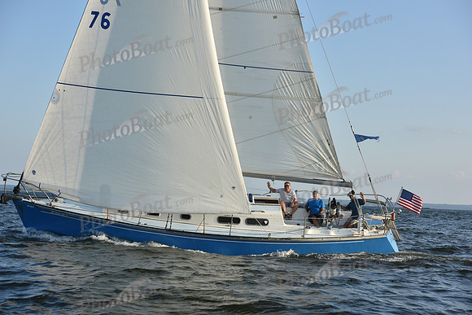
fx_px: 918
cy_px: 158
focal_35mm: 70
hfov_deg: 28.8
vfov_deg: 19.5
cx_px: 236
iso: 320
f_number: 6.3
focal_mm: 70
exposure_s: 1/1000
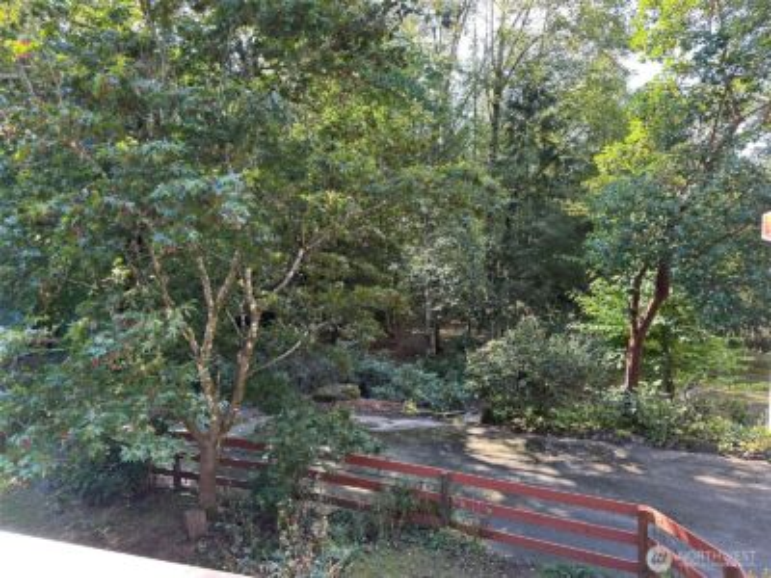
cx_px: 386
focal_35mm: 24
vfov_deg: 56.8
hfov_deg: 71.6
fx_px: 535
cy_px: 289
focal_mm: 6.86
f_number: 1.78
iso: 100
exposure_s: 1/166
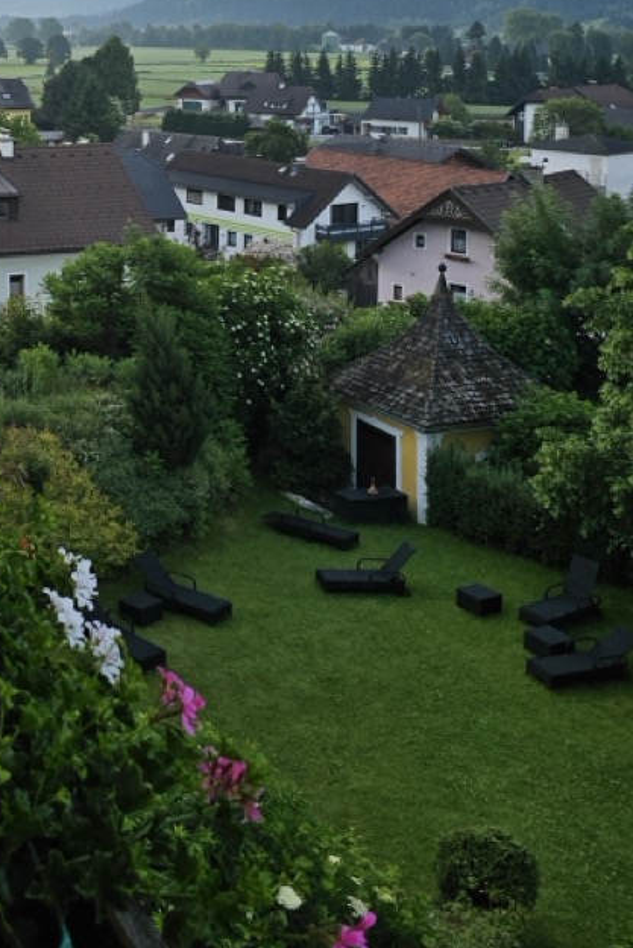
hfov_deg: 26.5
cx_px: 50
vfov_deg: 37.6
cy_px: 86
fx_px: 1292
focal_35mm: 49
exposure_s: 1/180
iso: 64
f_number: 1.7
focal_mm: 6.3
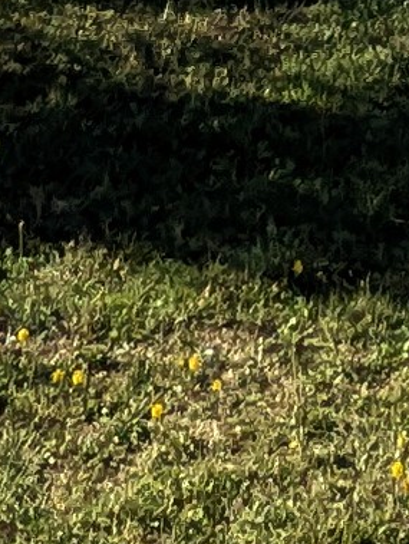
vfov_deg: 7.9
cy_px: -1589
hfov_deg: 8.7
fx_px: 2674
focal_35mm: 170
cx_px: 431
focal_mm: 2.35
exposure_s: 1/1222
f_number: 2.2
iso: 35
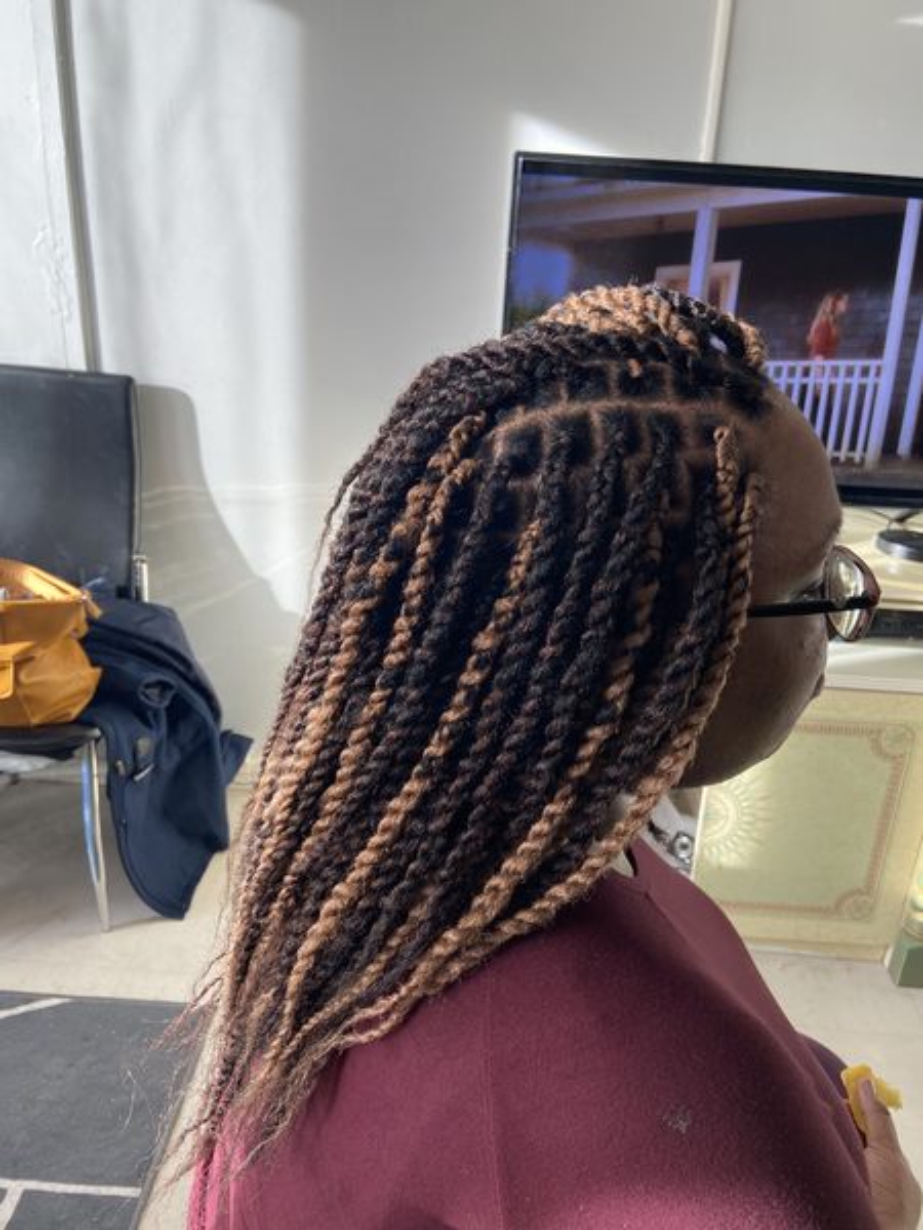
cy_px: 615
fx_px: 924
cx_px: 462
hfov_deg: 53.1
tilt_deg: -21.4
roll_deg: -3.1
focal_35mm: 26
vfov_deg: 67.3
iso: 32
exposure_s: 1/122
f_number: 1.8
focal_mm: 4.25
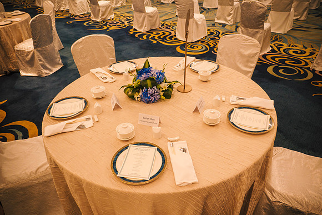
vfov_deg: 51.4
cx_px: 161
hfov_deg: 71.6
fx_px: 223
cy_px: 108
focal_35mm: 25
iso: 500
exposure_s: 1/20
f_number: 2.8
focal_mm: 12
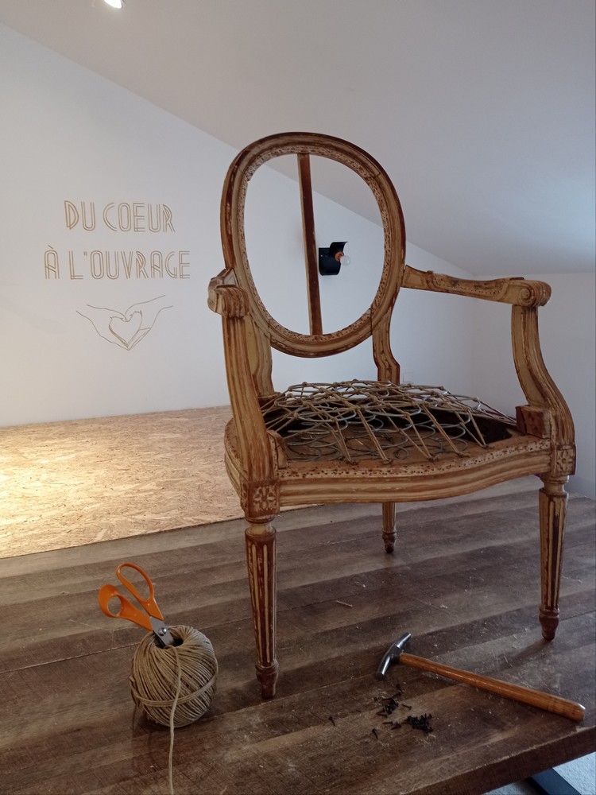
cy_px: 398
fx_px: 643
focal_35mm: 28
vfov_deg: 63.4
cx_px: 298
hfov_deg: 49.7
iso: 206
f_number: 1.79
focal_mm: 4.74
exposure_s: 1/33.3
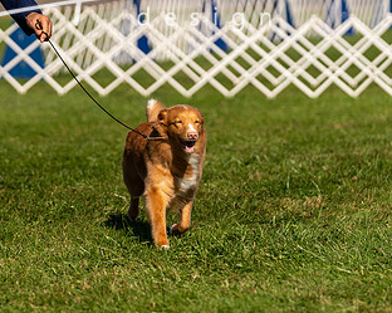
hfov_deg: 6.6
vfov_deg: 5.3
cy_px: 63
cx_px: 90
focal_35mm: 291
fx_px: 3373
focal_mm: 143
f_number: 3.2
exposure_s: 1/2500
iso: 100
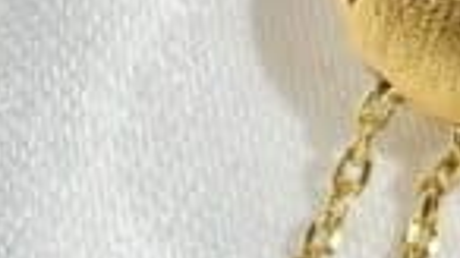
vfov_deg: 3.0
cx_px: -41
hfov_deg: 5.4
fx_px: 4841
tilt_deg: -59.7
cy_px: 393
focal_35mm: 397
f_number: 1.6
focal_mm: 5.96
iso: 32
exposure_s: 1/350
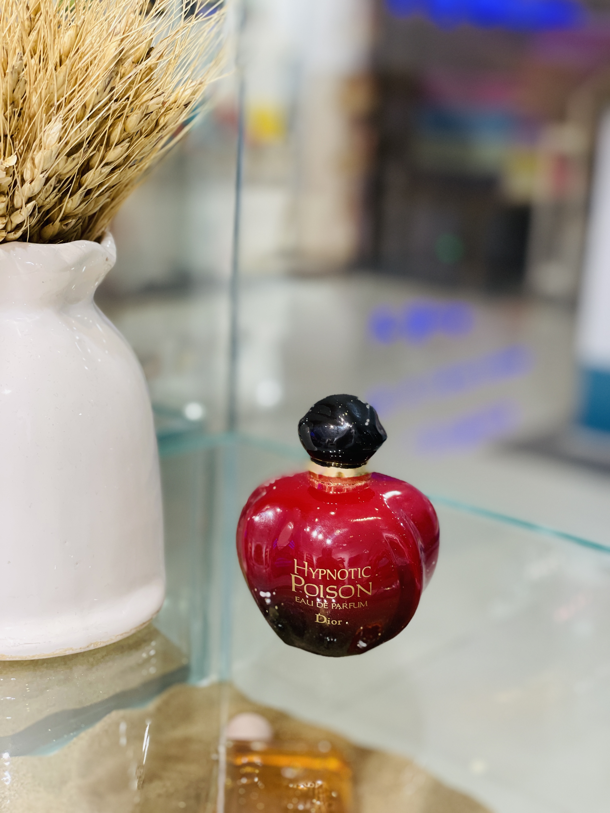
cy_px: 406
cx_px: 305
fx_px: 1222
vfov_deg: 36.8
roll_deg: -2.4
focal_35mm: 52
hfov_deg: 28.0
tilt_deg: -14.6
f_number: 2
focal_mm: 6
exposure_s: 1/100
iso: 125
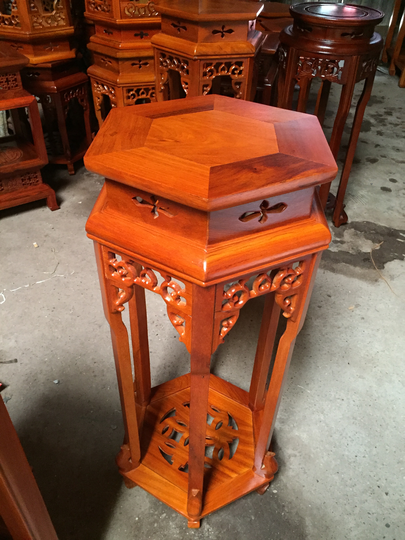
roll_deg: -2.8
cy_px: 270
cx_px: 202
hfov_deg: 48.2
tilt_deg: -39.2
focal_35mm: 29
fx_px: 452
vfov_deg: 61.7
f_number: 2.2
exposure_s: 1/15
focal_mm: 4.15
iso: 320
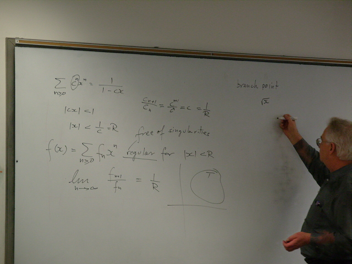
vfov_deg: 11.6
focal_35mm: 128
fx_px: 1302
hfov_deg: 15.4
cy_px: 132
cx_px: 176
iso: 200
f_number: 3.9
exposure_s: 1/45
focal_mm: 28.5
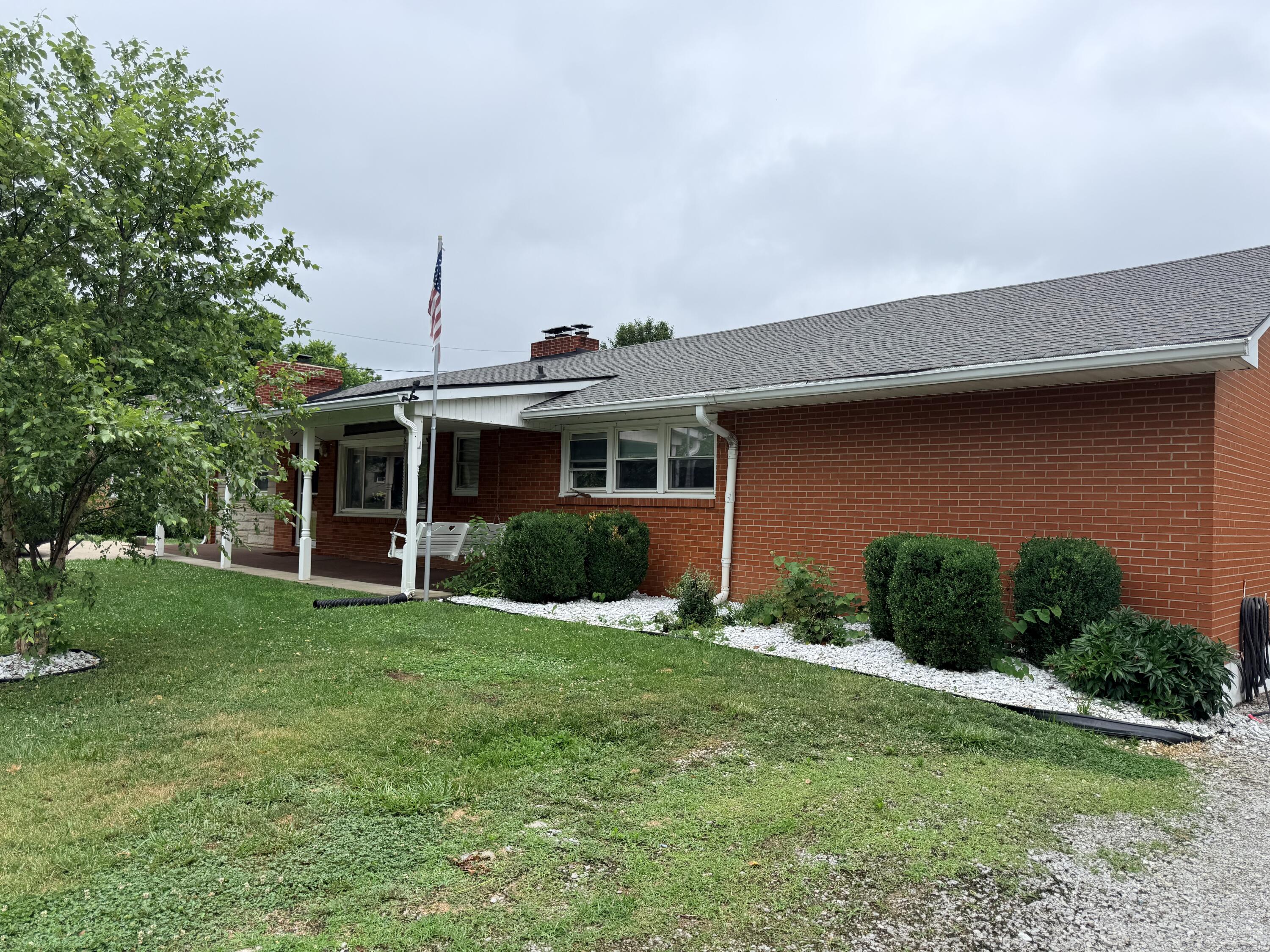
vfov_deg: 56.8
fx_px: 881
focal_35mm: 24
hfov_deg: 71.6
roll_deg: -1.3
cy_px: 476
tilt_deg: +3.1
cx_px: 635
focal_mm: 6.76
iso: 80
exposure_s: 1/2110
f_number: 1.78
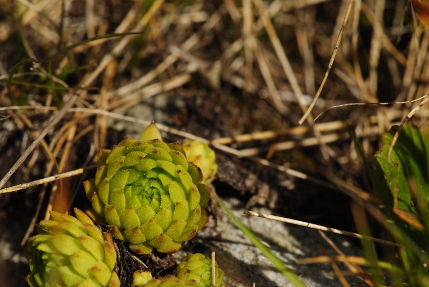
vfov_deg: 10.8
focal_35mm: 128
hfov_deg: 16.0
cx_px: 214
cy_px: 144
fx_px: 1522
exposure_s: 1/250
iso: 100
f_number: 10
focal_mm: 85
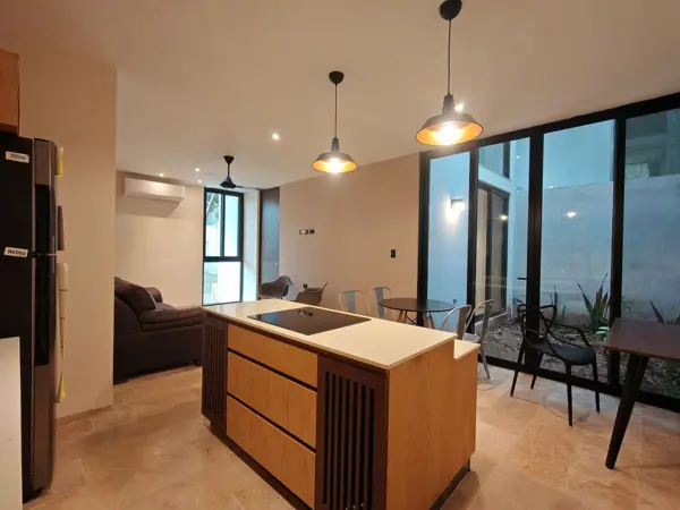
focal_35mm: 16
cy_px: 255
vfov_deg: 78.1
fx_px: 314
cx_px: 340
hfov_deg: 94.5
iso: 400
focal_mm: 1.96
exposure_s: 1/60
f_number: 2.2
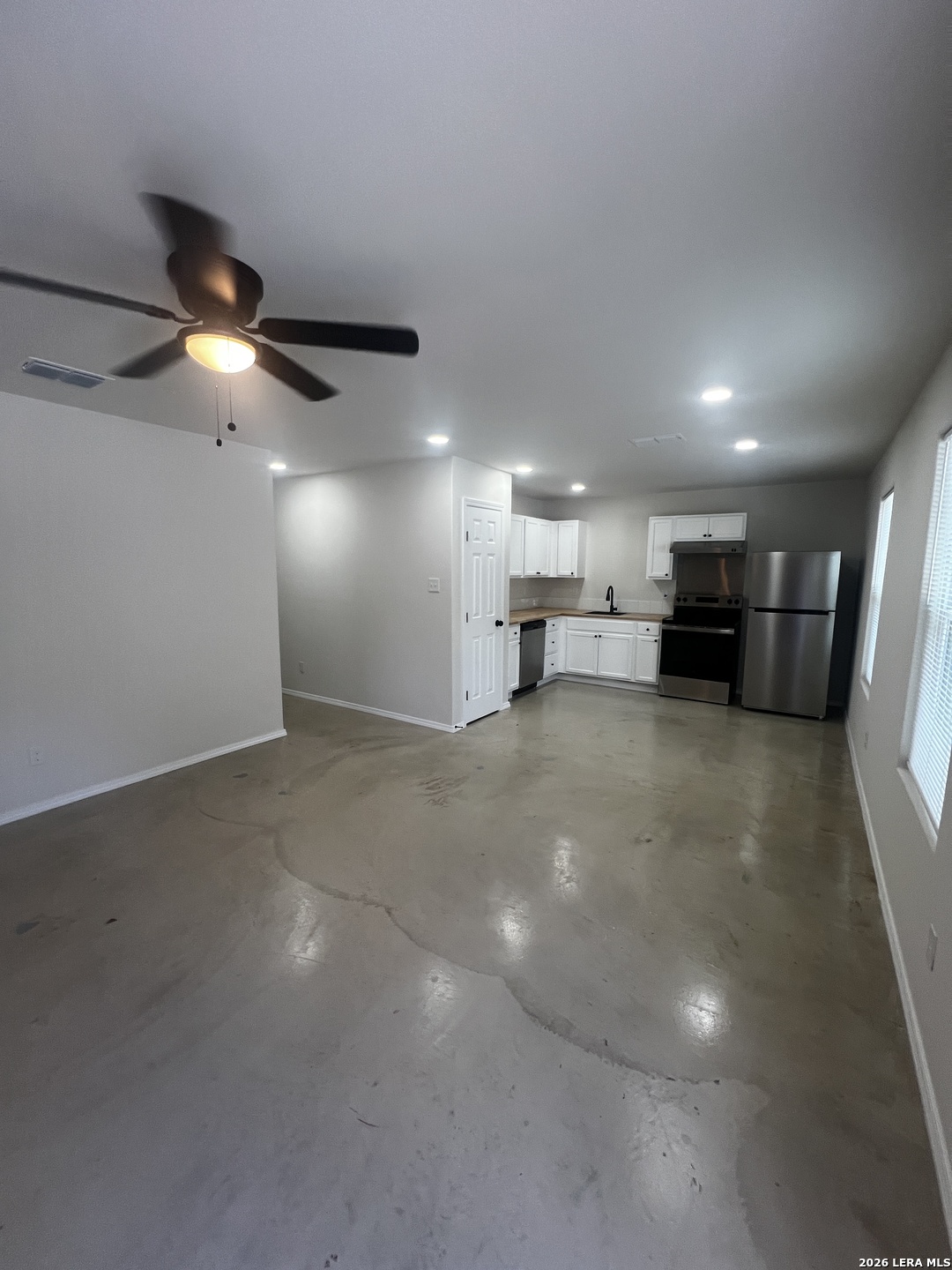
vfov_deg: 106.2
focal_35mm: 13
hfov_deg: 89.9
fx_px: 477
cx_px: 476
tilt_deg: -6.5
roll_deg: -0.7
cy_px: 635
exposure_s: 1/120
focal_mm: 1.57
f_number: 1.8
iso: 100
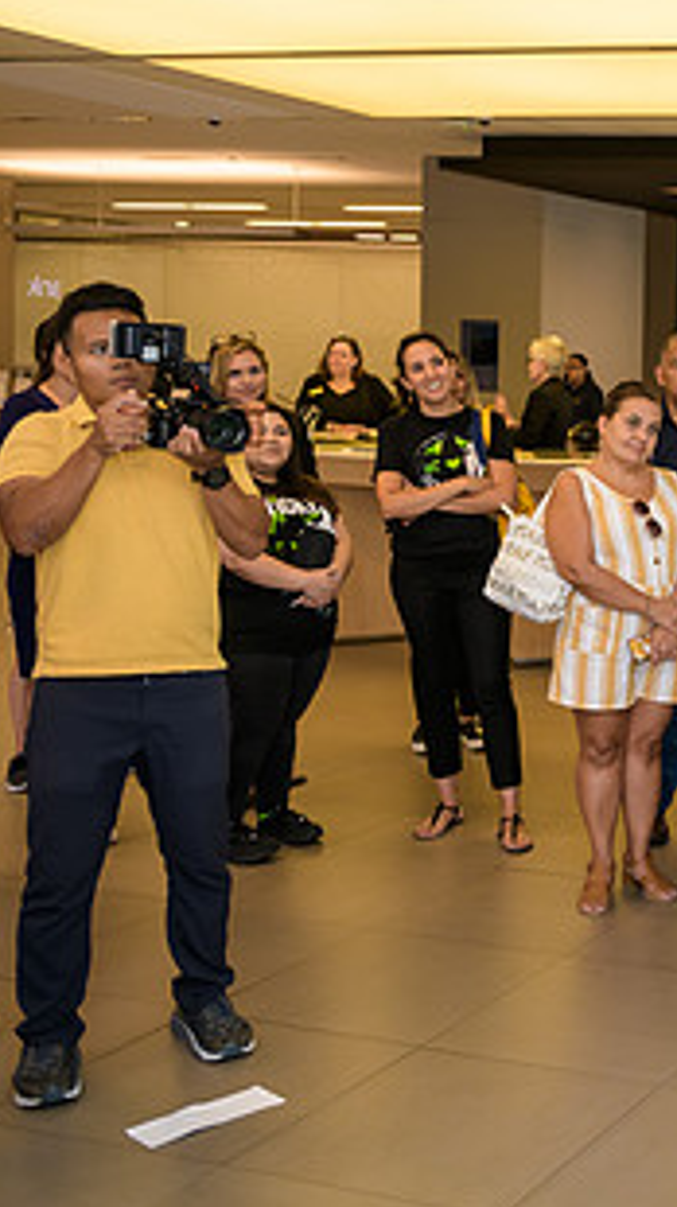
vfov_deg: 39.0
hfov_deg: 19.0
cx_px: 1093
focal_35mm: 53
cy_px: 477
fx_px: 1694
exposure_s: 1/125
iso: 400
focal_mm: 27
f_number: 3.2
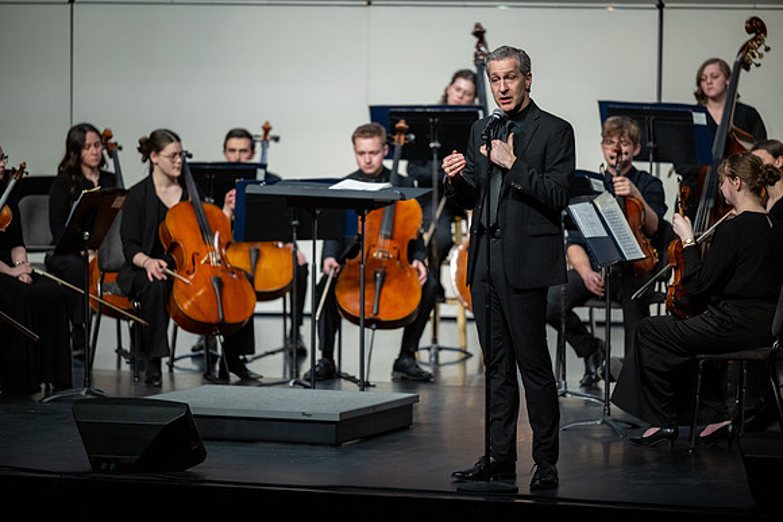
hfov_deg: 11.1
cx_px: 392
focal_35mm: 185
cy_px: 261
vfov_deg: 7.4
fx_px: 4025
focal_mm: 185
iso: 1600
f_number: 2.8
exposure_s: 1/500
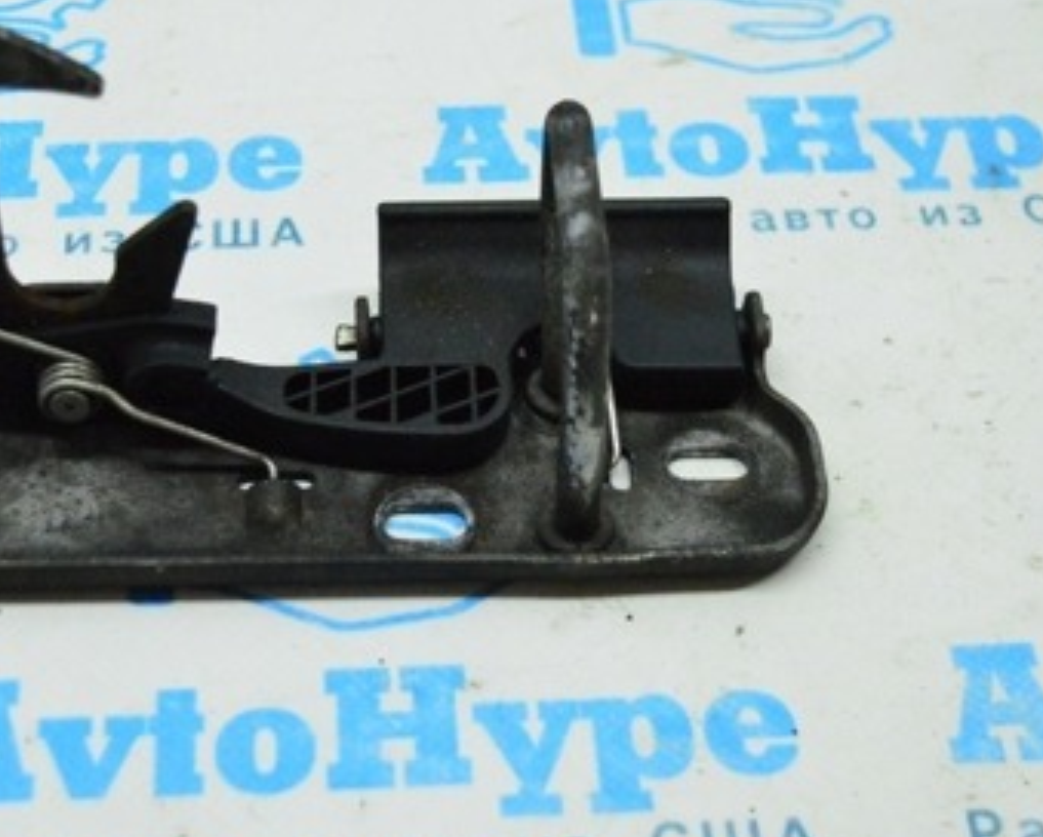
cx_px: 342
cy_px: 355
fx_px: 2376
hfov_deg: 24.6
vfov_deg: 20.0
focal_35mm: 77
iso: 6400
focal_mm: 29
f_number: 4.2
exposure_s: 1/800
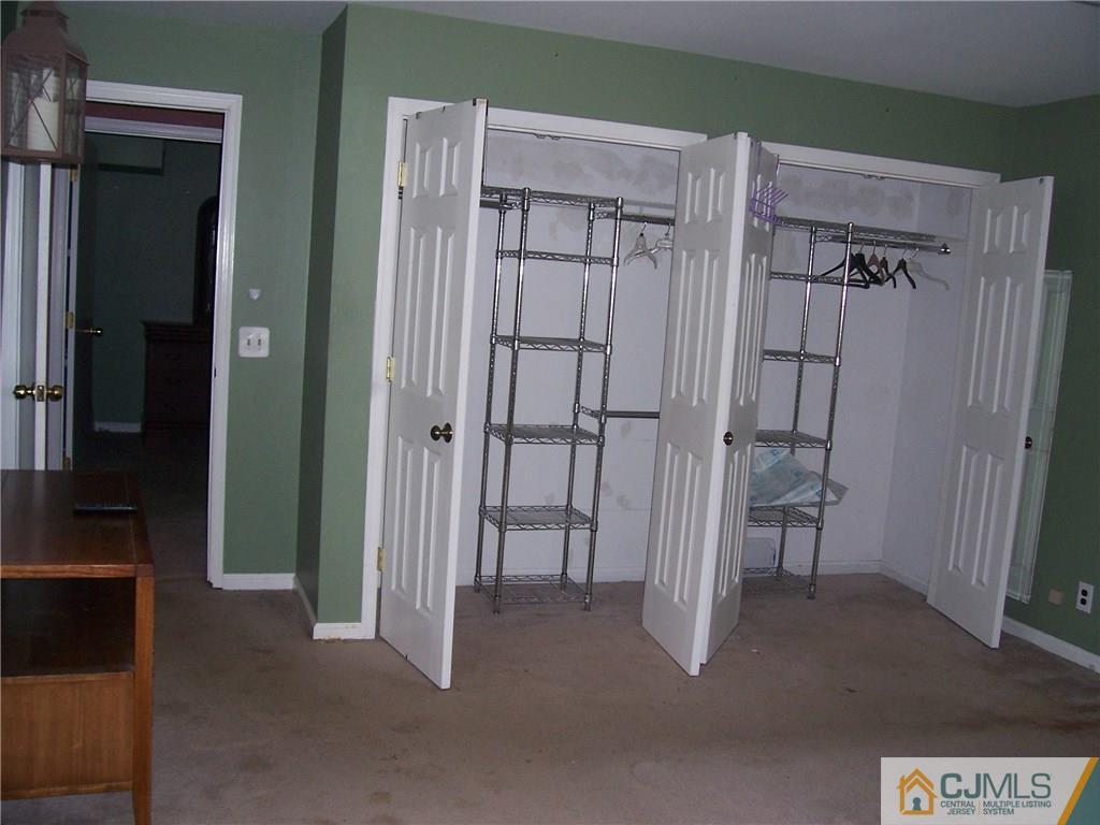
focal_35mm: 34
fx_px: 1080
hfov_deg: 54.0
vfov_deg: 41.8
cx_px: 550
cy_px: 412
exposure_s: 1/60
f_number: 2.7
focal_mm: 5.6
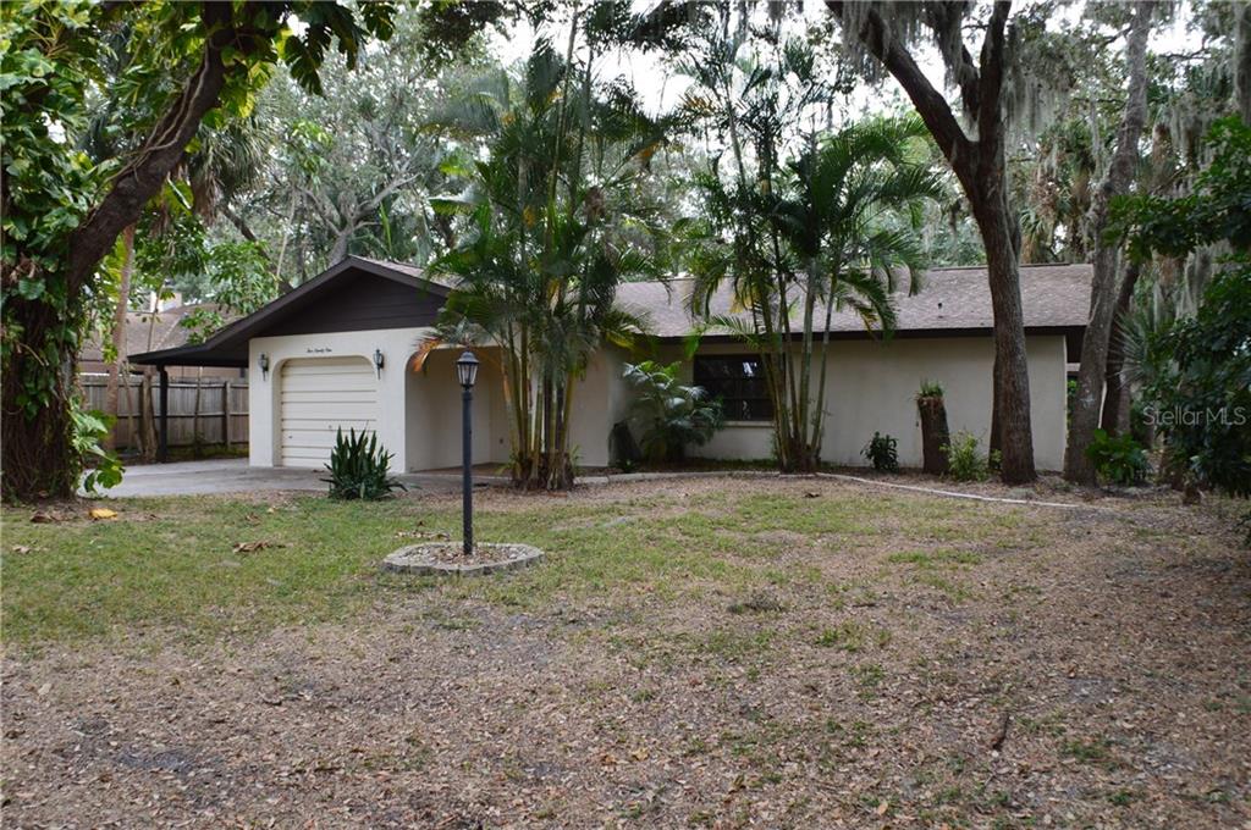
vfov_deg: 39.9
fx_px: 1145
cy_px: 415
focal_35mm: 33
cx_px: 626
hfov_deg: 57.3
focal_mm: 22
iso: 400
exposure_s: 1/80
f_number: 8
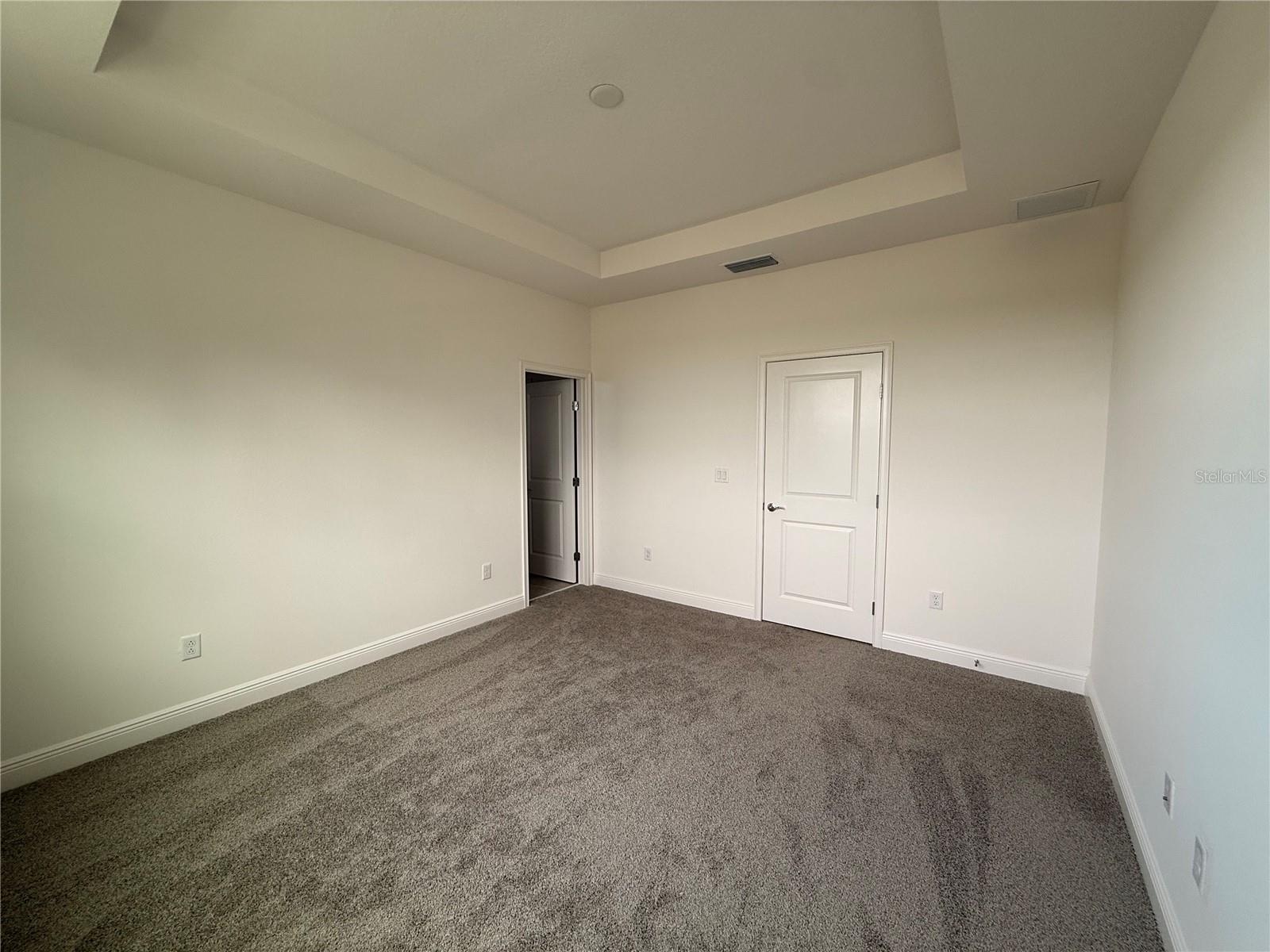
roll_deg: +0.0
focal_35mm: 14
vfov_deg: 85.7
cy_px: 476
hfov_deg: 102.1
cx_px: 635
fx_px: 514
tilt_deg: -3.5
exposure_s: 1/99
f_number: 2.2
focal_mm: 2.22
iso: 64
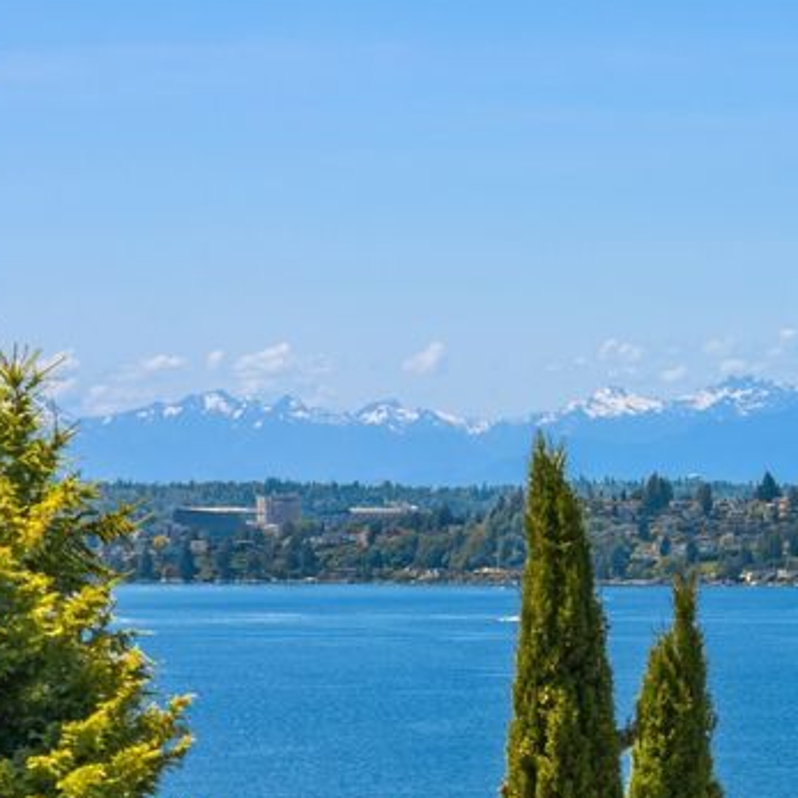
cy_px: 459
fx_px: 6546
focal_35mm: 251
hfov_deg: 7.0
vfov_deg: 7.0
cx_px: 653
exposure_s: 1/500
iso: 100
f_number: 3.4
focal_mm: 30.71
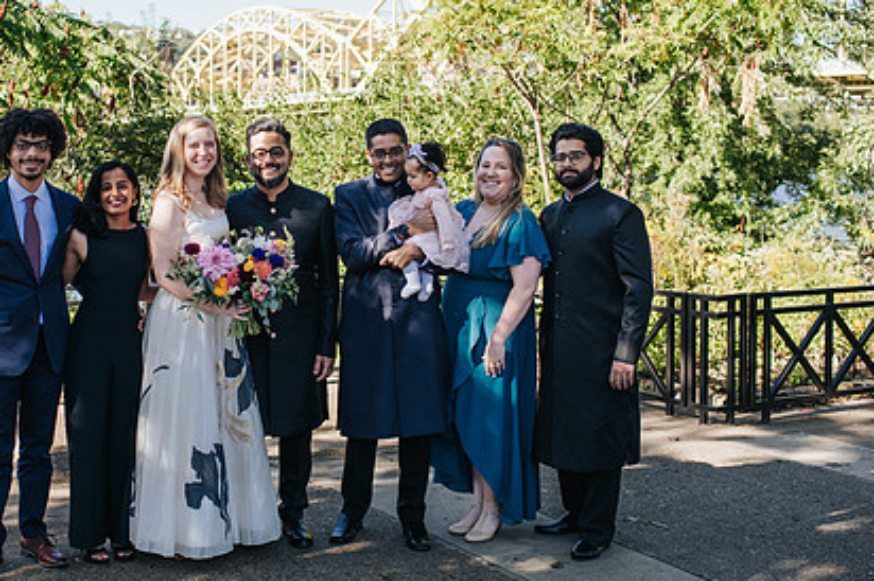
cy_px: 279
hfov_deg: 35.7
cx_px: 262
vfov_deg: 24.6
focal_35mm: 55
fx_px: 1334
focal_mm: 35
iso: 160
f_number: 3.2
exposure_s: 1/640
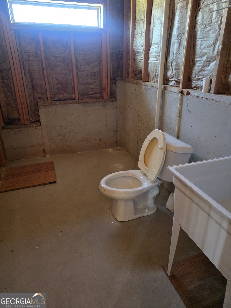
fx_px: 205
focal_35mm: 23
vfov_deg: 73.9
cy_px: 154
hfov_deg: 58.9
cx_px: 116
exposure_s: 1/120
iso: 2000
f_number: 1.7
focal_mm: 6.3
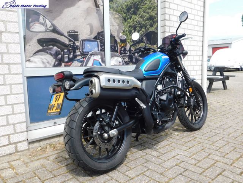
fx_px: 211
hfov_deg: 60.0
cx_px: 122
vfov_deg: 46.8
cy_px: 92
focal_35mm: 30
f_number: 3.2
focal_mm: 5.3
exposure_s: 1/640
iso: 125
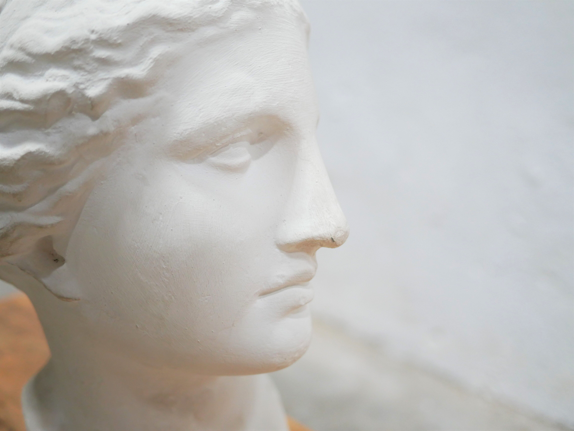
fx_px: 664
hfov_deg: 46.8
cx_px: 287
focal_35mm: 40
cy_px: 216
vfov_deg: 36.0
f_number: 1.7
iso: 1250
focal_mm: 20
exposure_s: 1/60
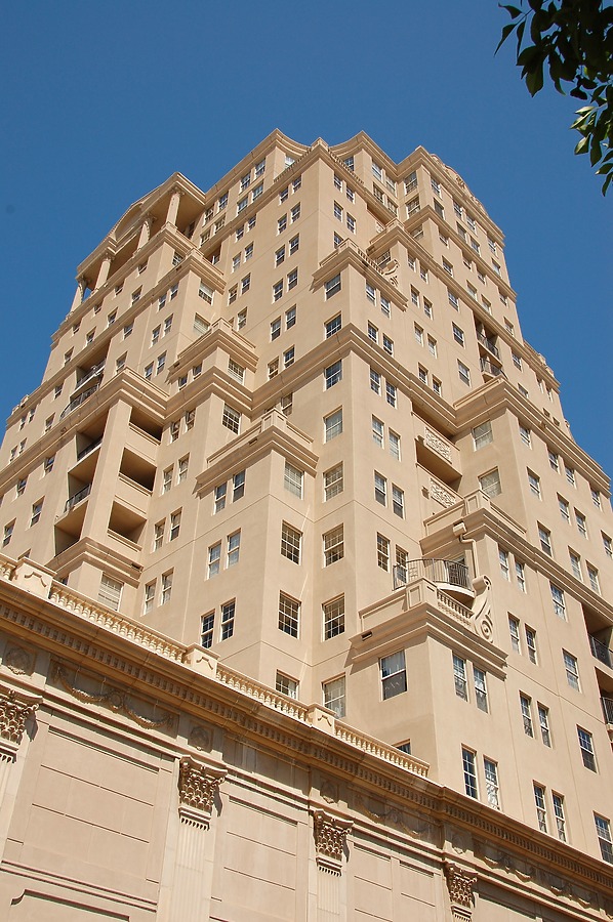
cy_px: 461
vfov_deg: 53.2
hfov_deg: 36.8
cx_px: 306
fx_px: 922
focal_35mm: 36
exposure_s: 1/320
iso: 200
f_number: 10
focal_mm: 24
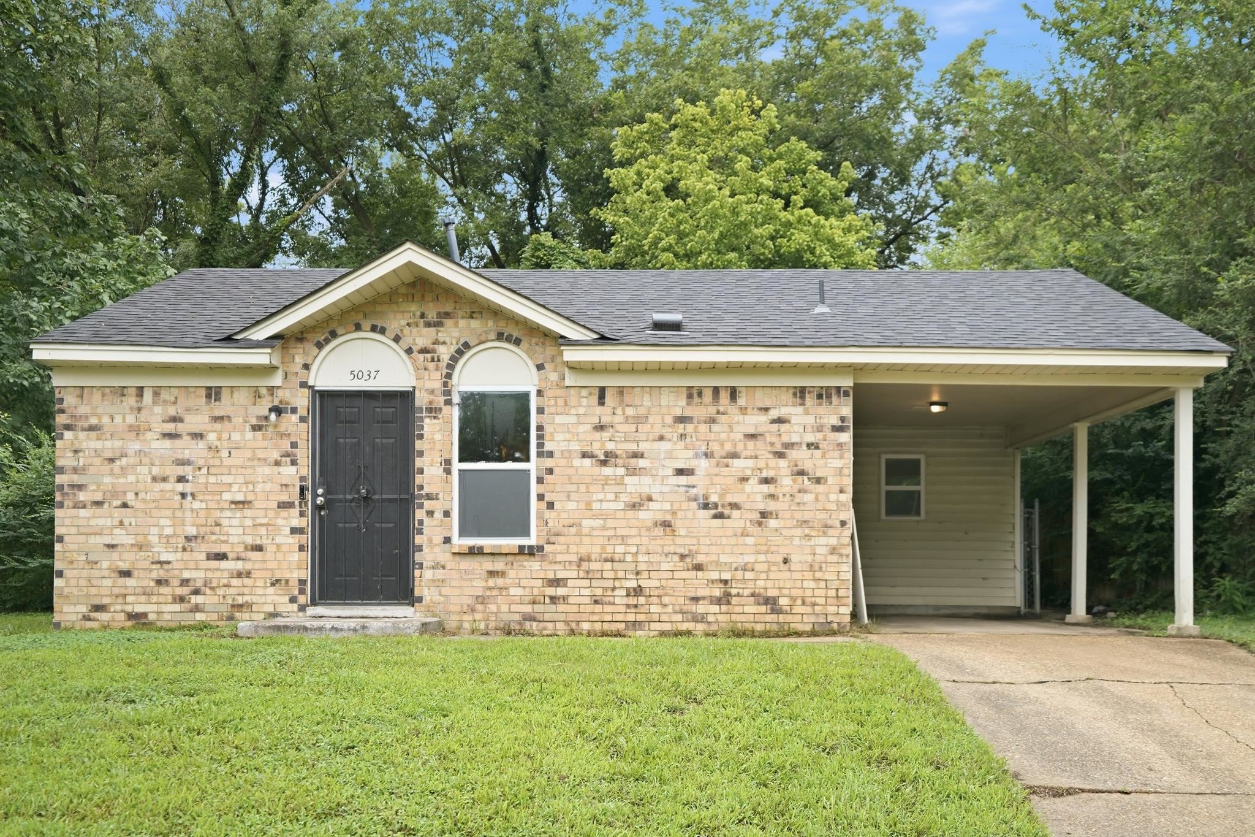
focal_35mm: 35
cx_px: 628
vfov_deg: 37.8
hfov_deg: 54.4
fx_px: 1220
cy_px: 418
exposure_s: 1/500
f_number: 2.8
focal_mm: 35
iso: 400
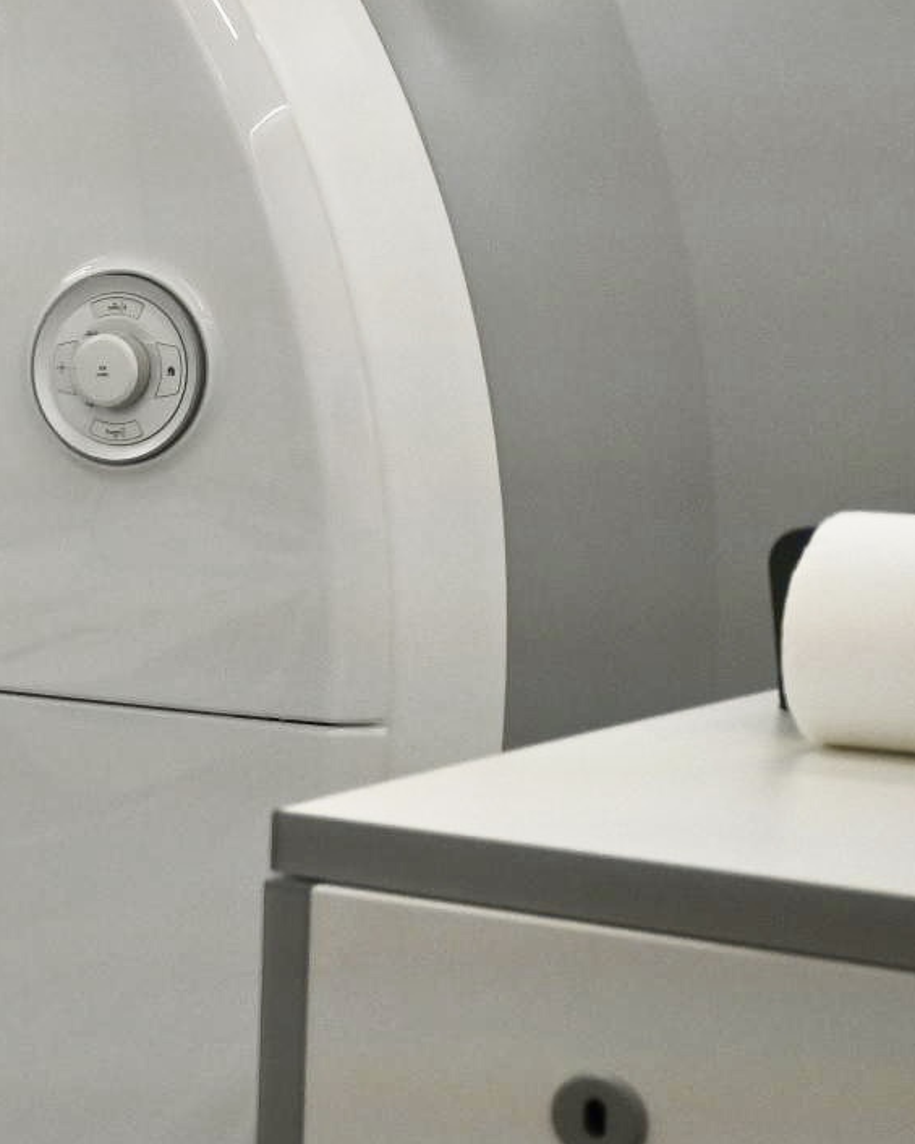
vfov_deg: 16.9
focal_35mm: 114
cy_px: 642
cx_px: -1250
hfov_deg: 11.4
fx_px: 3851
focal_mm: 20.5
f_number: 3.8
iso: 400
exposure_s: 1/200
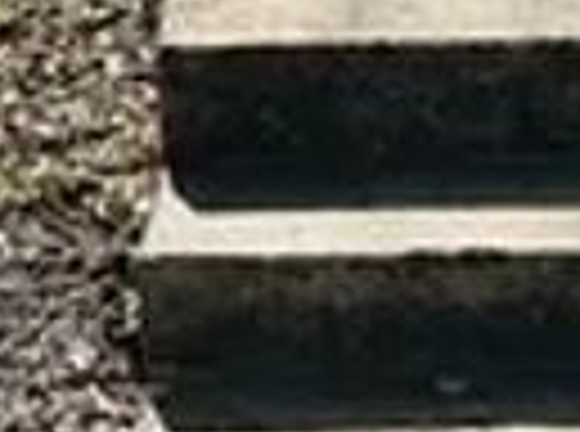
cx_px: 405
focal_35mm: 207
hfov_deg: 9.6
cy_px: -540
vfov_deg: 6.8
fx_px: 3459
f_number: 1.5
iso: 50
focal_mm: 5.7
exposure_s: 1/1449
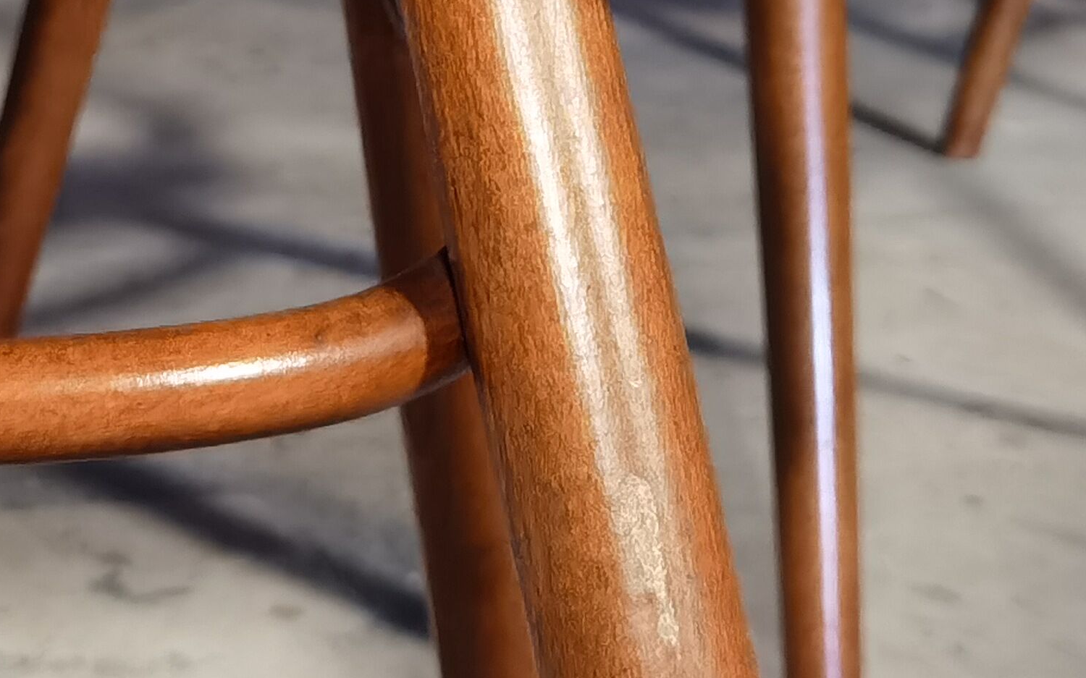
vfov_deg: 11.4
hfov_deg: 18.9
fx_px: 3255
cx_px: 478
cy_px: -339
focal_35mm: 110
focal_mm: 6.71
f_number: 1.9
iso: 500
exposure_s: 1/33.3
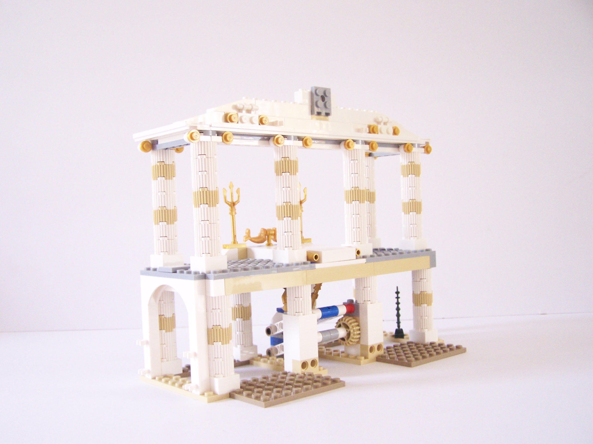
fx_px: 651
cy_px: 222
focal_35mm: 38
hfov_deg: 49.0
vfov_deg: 37.7
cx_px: 296
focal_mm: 6.3
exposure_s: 1/15
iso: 400
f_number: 3.2
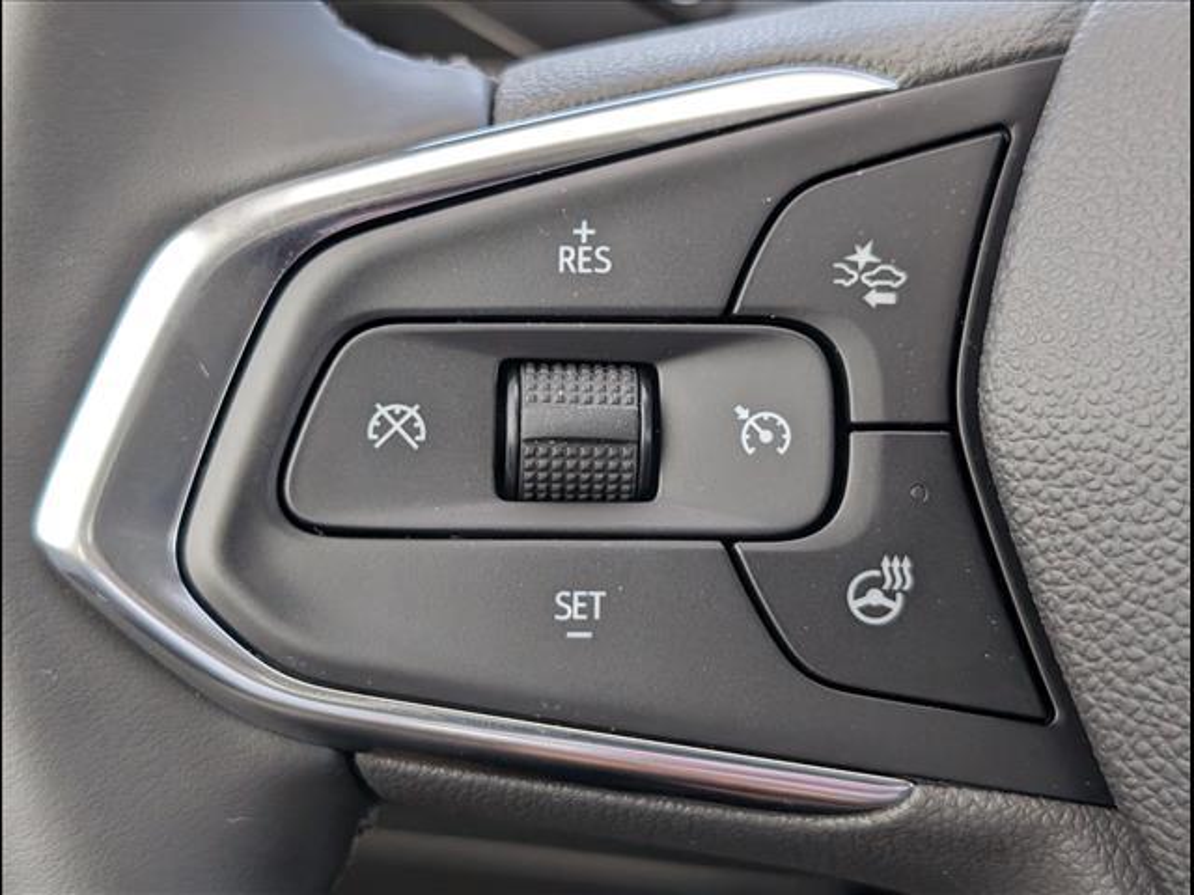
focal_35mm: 49
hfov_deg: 38.9
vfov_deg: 29.7
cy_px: 448
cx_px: 597
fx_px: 1690
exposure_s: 1/1429
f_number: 1.68
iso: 548
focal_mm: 6.9
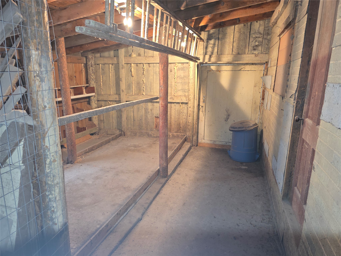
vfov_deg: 58.9
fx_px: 227
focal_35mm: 23
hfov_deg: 73.9
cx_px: 170
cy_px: 128
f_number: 1.7
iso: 160
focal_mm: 6.3
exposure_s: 1/12
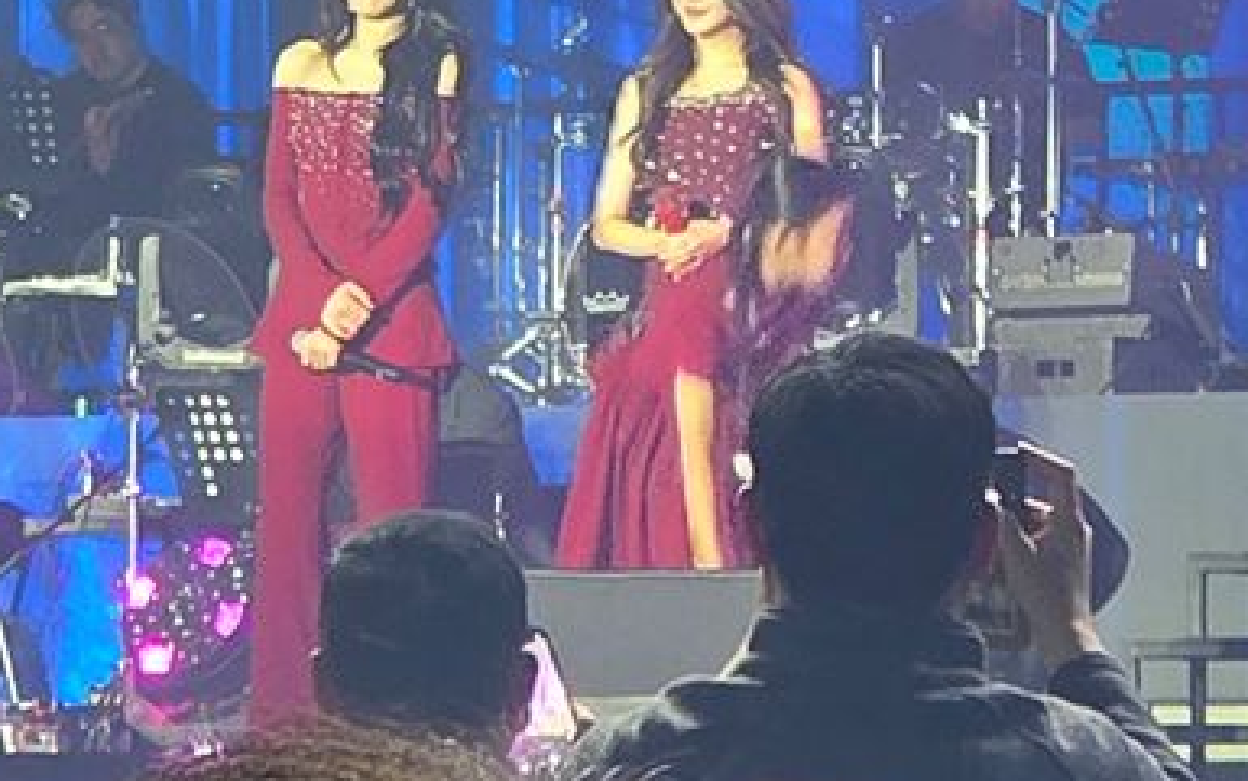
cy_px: 282
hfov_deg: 5.5
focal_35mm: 380
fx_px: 12930
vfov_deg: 3.5
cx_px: 1018
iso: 160
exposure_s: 1/32.5
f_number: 2.4
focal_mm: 7
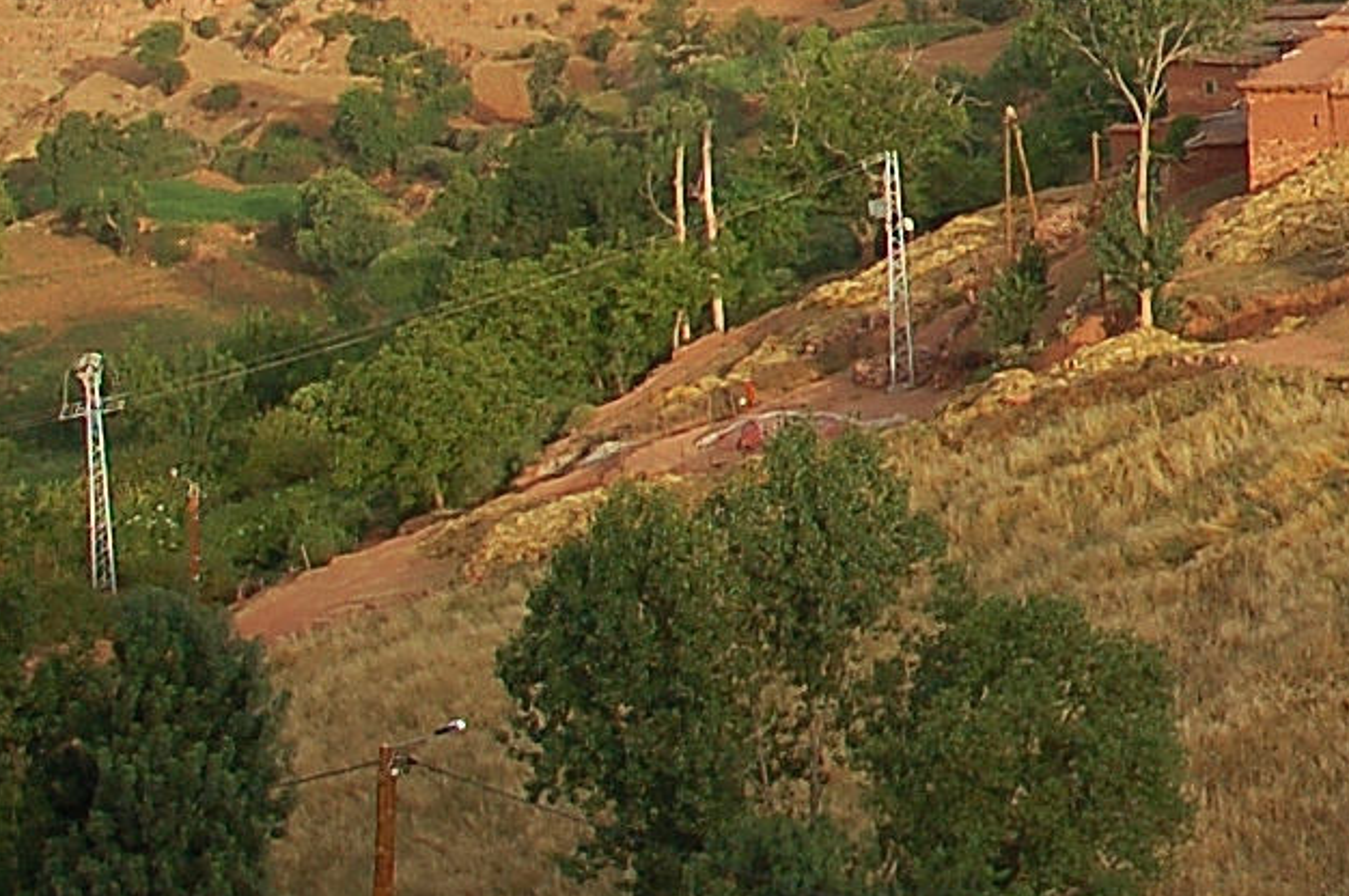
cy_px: -474
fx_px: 6476
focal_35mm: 173
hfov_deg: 10.8
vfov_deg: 7.8
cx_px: 2793
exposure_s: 1/160
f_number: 9
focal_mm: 24
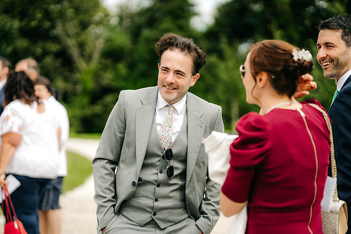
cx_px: 176
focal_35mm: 85
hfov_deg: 23.9
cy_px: 117
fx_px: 829
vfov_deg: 16.1
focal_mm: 85
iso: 100
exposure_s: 1/2000
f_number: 2
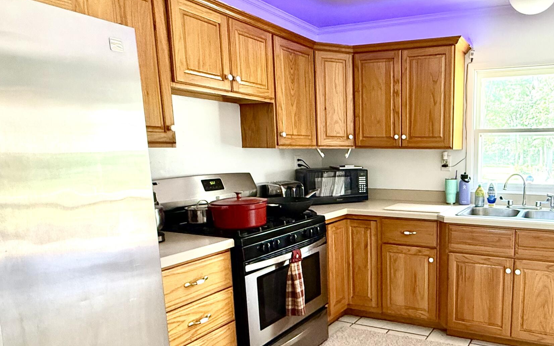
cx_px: 418
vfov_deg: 45.6
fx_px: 408
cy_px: 218
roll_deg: -0.6
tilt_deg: -9.8
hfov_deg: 64.2
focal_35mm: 27
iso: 400
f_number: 2.2
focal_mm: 2.22
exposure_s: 1/60
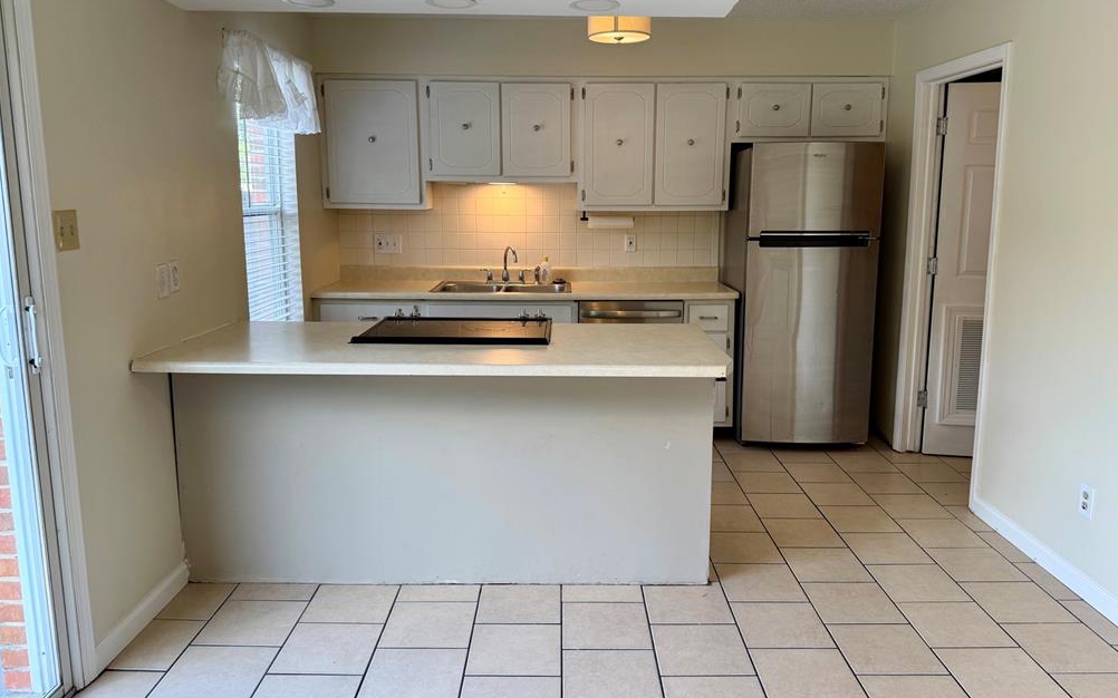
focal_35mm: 26
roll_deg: +0.1
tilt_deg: -9.6
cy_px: 316
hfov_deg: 70.4
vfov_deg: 47.5
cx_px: 563
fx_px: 792
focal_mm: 6.76
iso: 64
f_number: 1.78
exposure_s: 1/209
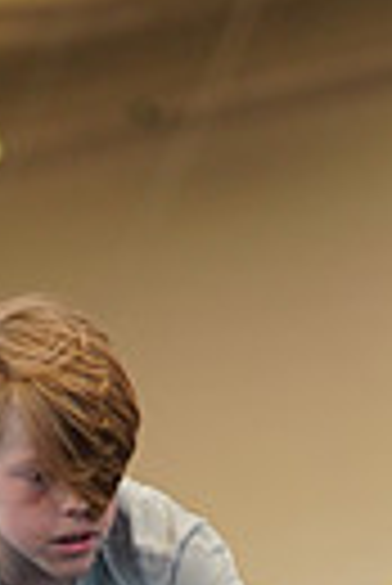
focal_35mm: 379
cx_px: 151
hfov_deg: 3.6
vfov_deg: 5.3
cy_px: 1112
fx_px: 6173
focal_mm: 85
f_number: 1.4
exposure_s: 1/500
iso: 640
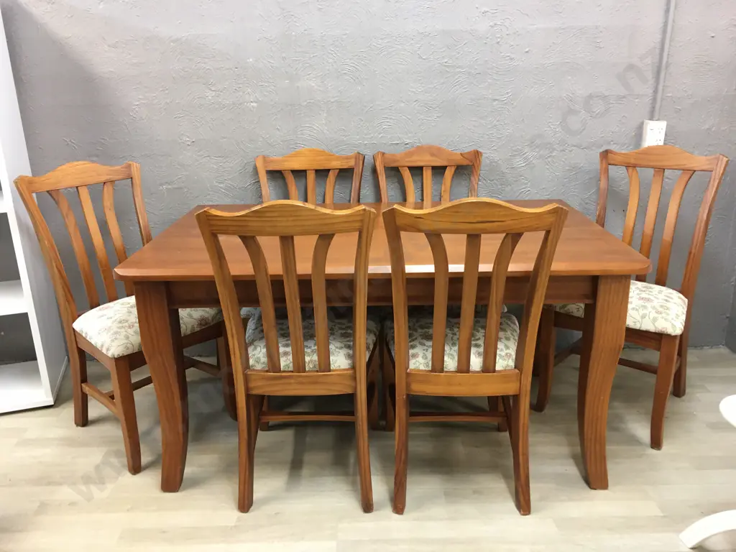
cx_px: 368
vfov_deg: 48.2
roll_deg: +0.1
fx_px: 617
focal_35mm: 29
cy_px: 276
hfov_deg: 61.7
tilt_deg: -16.0
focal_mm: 4.15
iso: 64
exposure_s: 1/17
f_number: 2.2
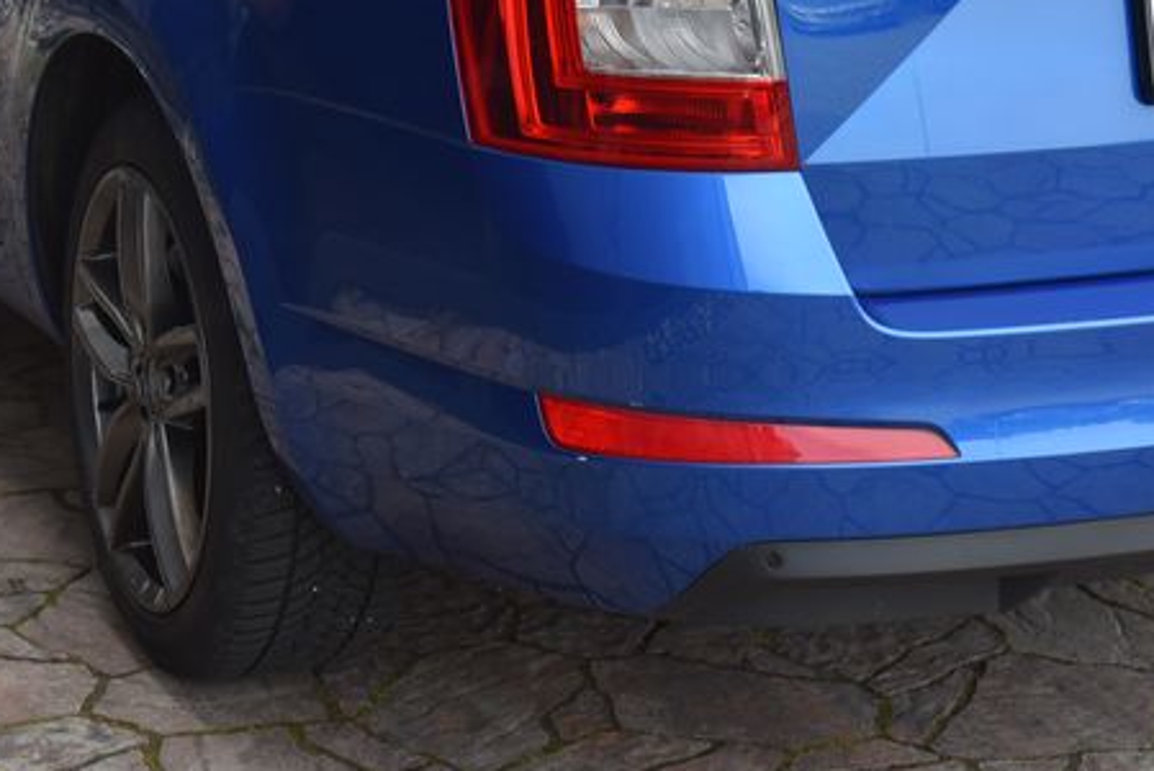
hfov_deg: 19.4
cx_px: 727
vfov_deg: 12.8
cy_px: -51
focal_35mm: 105
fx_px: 3368
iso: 500
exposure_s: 1/200
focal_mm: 46
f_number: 7.1
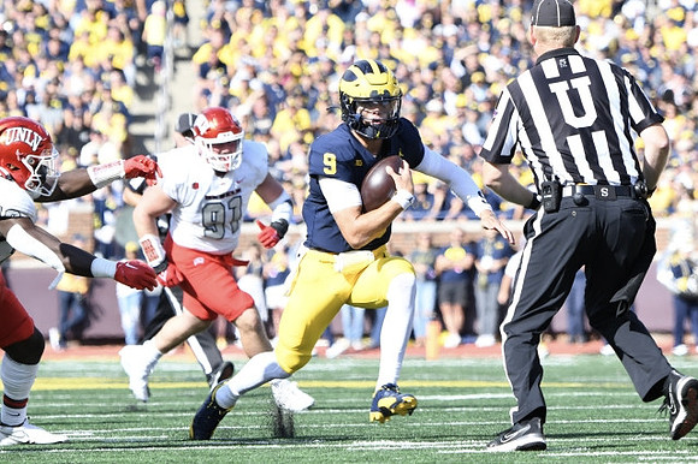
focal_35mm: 375
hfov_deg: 5.5
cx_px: 349
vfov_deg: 3.7
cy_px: 232
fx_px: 7266
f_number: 5.6
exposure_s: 1/1000
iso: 500
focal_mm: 250
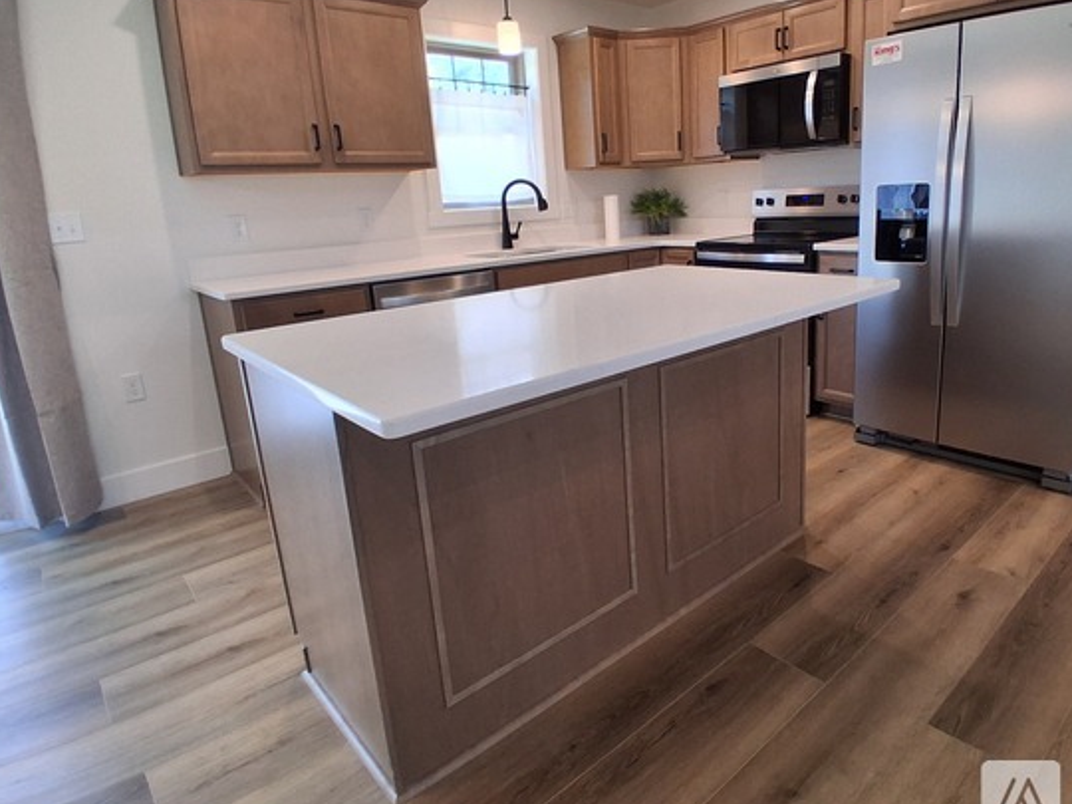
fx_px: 650
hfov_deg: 78.1
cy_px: 343
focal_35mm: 21
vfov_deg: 63.1
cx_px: 640
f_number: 2.2
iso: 160
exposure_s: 1/120
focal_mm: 1.4
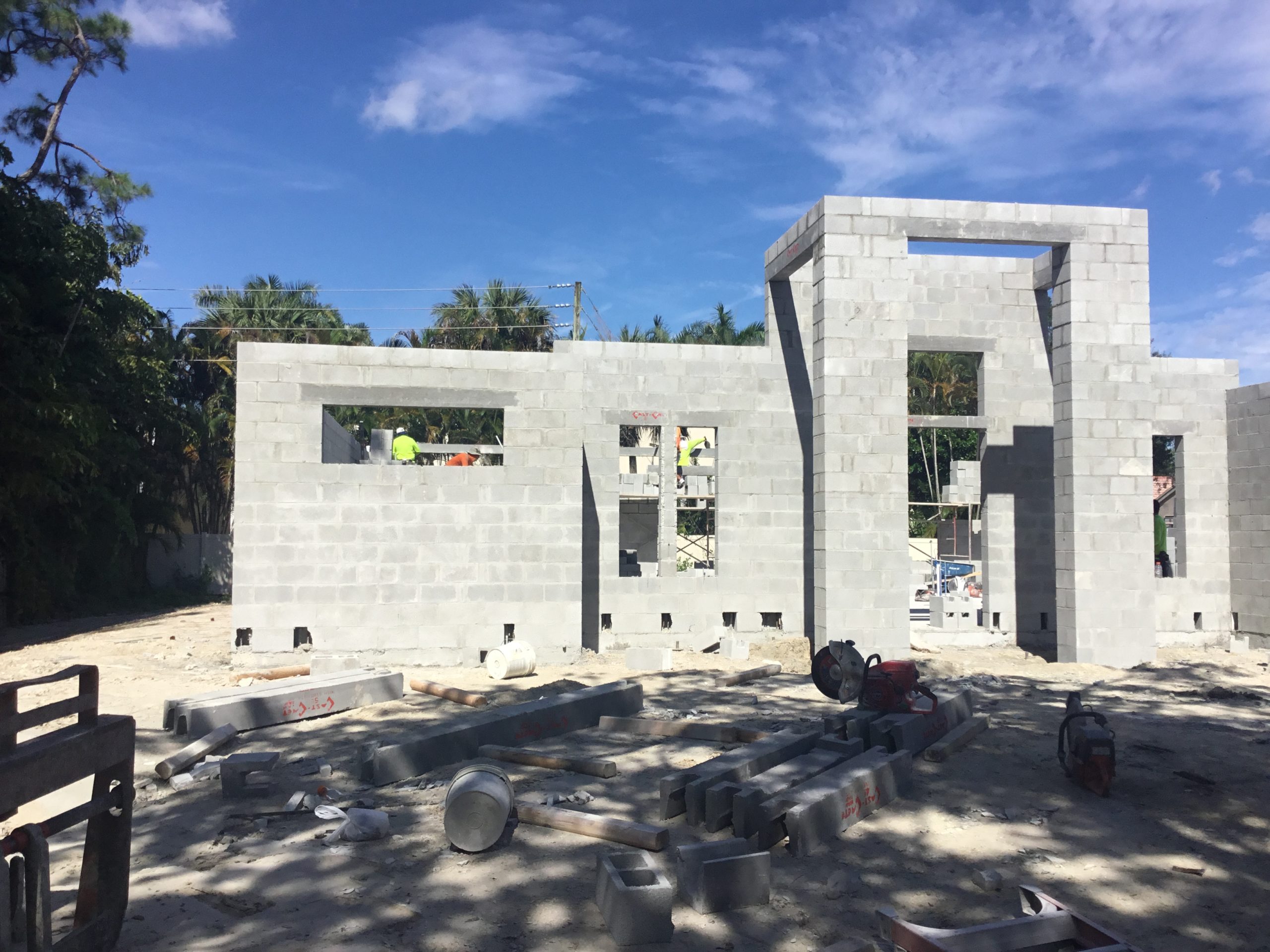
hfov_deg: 58.4
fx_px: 1137
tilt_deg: +0.7
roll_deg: -1.2
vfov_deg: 45.4
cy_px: 476
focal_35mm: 31
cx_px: 635
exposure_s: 1/2146
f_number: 2.4
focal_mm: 3.3
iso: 25
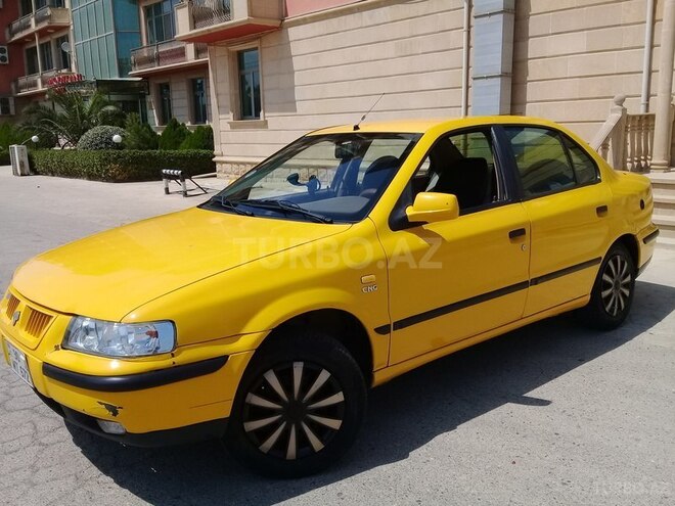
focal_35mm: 31
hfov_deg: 58.4
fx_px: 604
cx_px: 338
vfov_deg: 45.4
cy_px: 253
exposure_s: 1/2242
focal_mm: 3.3
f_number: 2.2
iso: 50
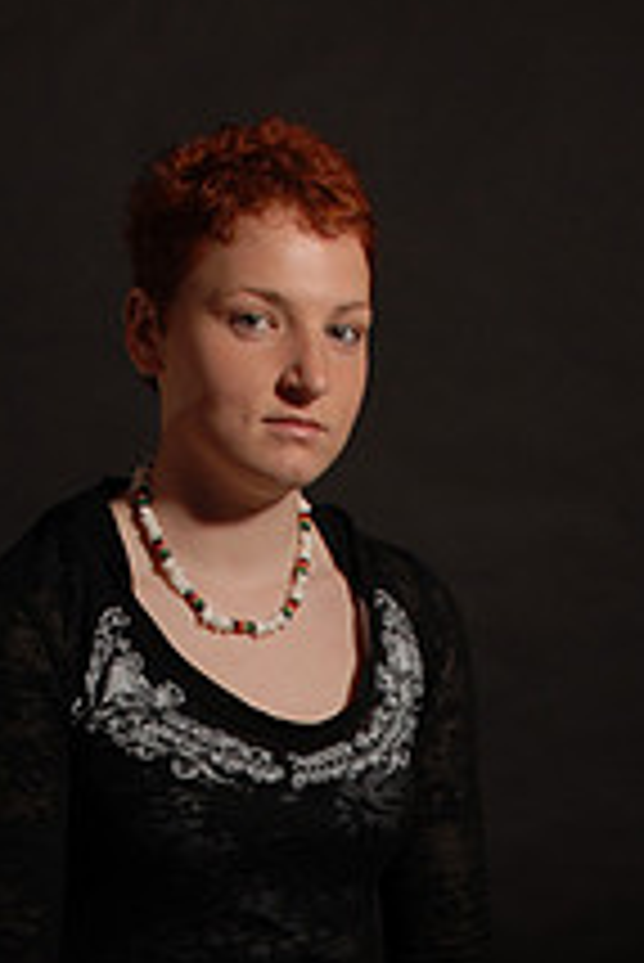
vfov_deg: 16.9
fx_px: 3054
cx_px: 320
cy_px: 1233
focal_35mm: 114
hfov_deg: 12.0
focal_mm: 28
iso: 100
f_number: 5.6
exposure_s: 1/125
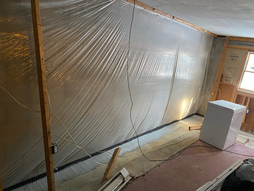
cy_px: 96
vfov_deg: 53.1
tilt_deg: -13.6
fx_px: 191
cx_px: 127
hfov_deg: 67.3
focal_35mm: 26
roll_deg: -9.2
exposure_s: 1/60
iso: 500
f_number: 1.8
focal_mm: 4.25
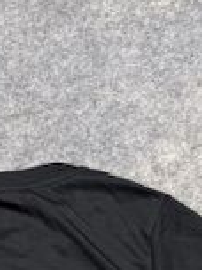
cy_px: 444
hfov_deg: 14.3
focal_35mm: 101
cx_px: -23
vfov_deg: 16.9
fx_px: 786
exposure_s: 1/100
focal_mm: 6.76
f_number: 1.78
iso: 64
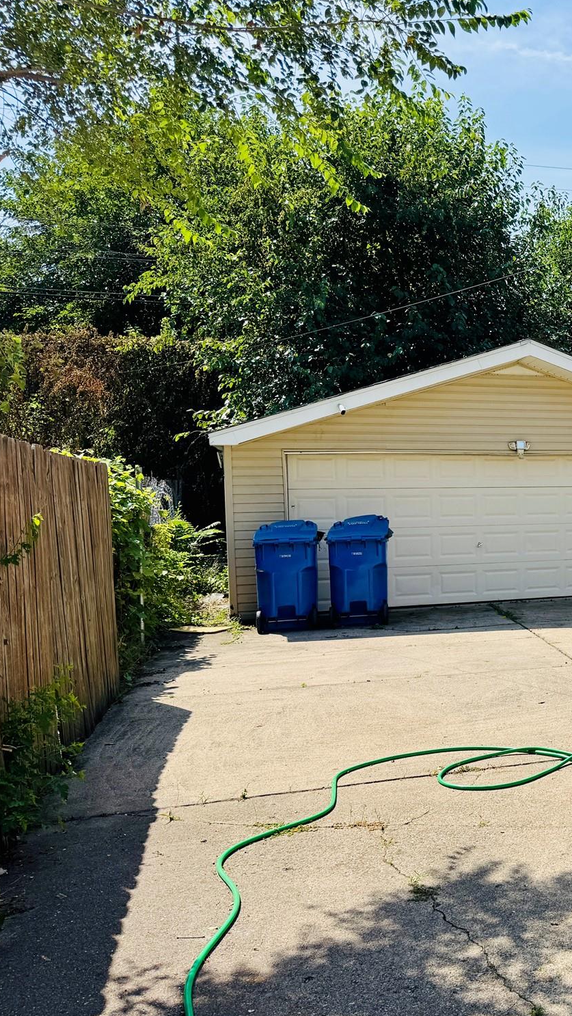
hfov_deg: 28.7
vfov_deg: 55.3
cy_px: 504
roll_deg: +0.3
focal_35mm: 36
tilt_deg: -2.3
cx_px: 681
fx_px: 970
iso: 80
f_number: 1.78
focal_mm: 6.76
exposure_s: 1/4049
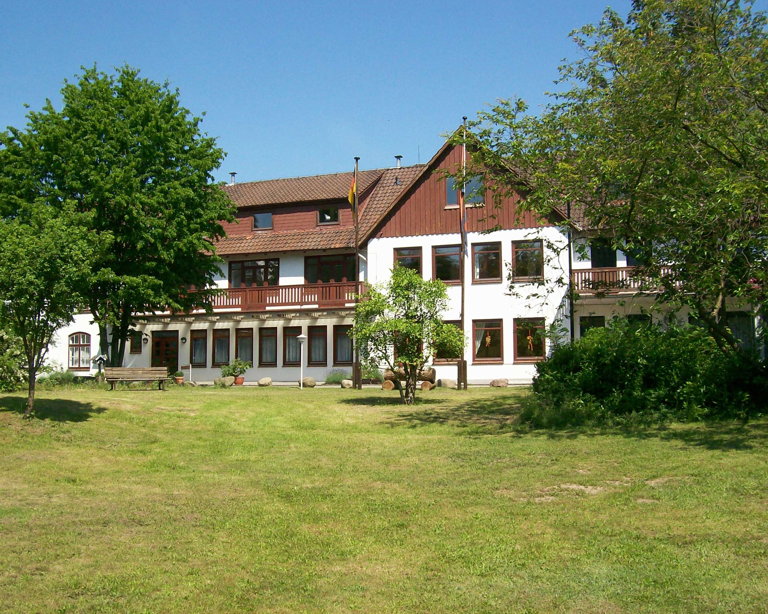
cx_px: 358
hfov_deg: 47.9
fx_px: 864
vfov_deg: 39.2
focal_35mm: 38
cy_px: 304
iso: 80
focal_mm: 6
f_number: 4.8
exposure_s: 1/585
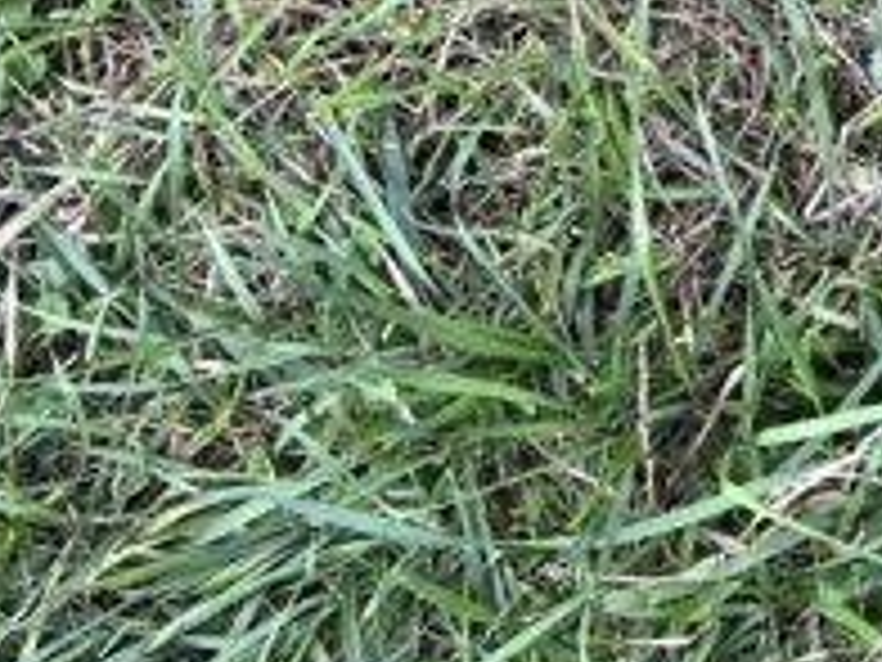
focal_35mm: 106
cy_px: -383
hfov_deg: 16.4
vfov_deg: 13.1
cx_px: 1449
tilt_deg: -81.5
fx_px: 2701
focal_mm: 5.7
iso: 100
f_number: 1.5
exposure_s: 1/121
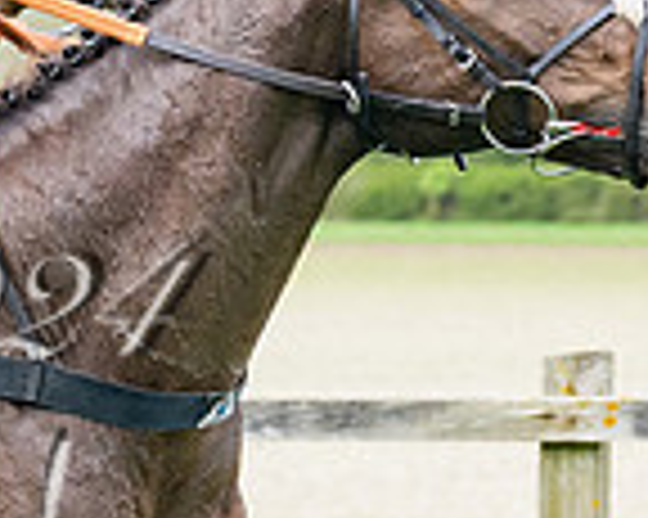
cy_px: 0
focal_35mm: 464
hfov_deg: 4.2
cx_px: -172
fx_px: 8893
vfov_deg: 3.3
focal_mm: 70
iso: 400
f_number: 4
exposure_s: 1/1600
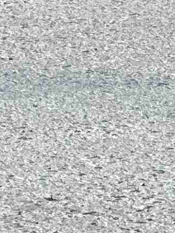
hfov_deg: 2.1
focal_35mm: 706
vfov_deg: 2.8
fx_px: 4759
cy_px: -434
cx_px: -377
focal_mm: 9
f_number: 2.8
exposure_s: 1/121
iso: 25
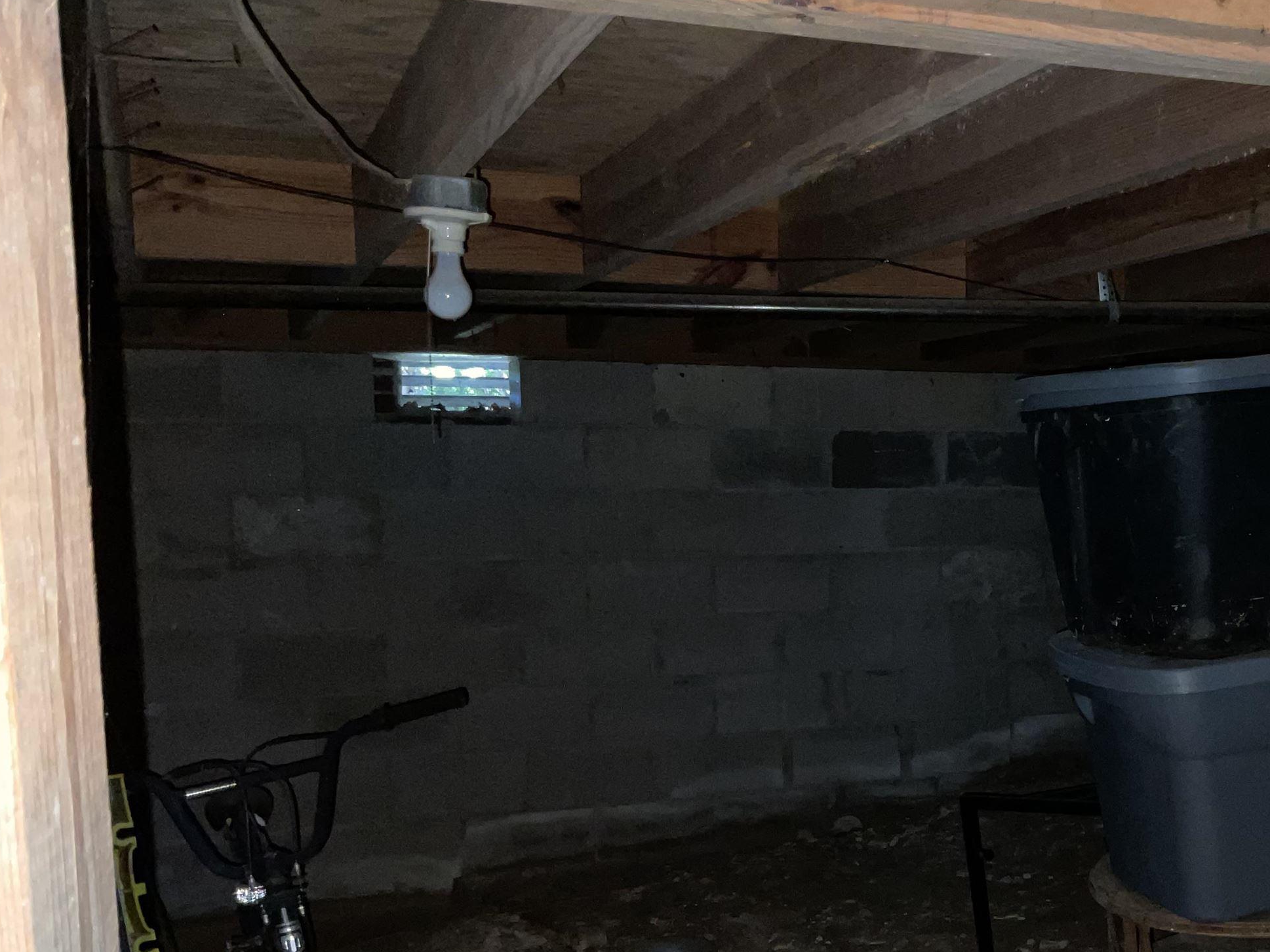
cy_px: 665
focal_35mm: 46
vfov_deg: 31.2
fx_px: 1688
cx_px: 966
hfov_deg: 40.0
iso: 80
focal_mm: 3
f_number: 1.8
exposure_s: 1/16
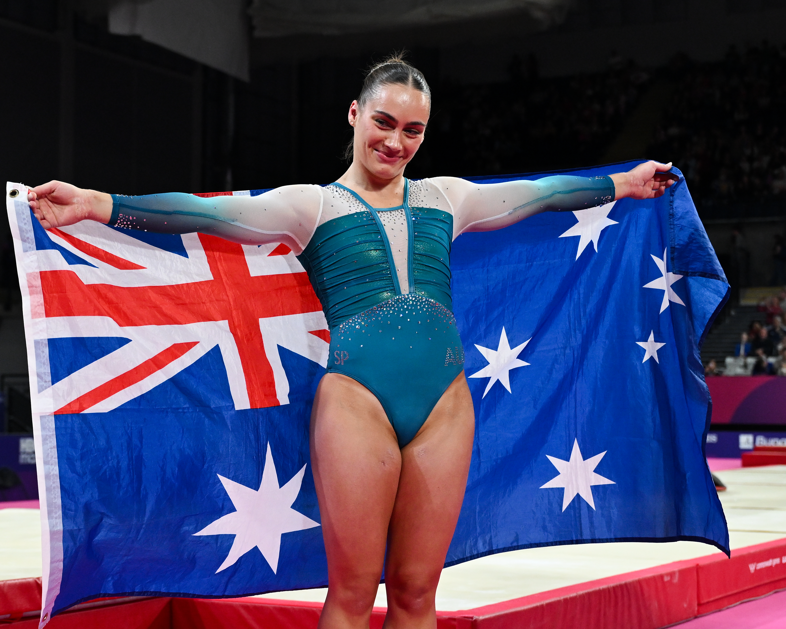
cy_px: 316
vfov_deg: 34.9
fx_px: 1000
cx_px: 344
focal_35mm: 43
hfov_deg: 42.8
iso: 1600
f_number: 3.5
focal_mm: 38
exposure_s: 1/2000
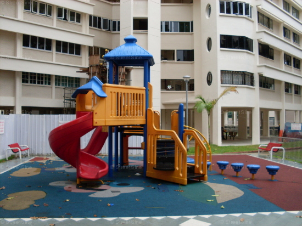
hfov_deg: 49.0
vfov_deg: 37.7
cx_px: 151
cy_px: 113
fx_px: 331
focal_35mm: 38
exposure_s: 1/90
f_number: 2.8
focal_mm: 6.3
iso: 80
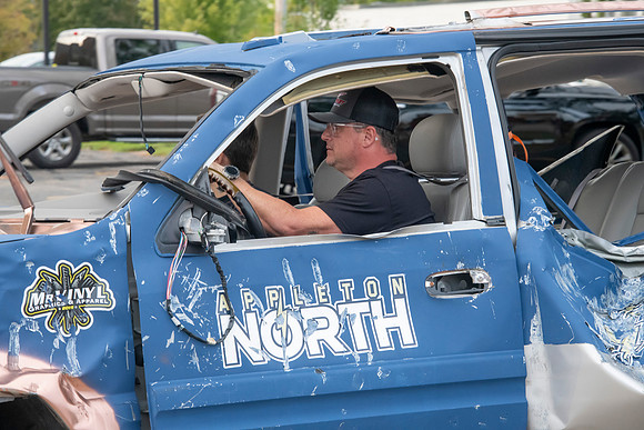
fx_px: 3042
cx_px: 322
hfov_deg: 12.1
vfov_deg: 8.1
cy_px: 215
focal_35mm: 170
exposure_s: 1/200
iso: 3200
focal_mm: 170
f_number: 11
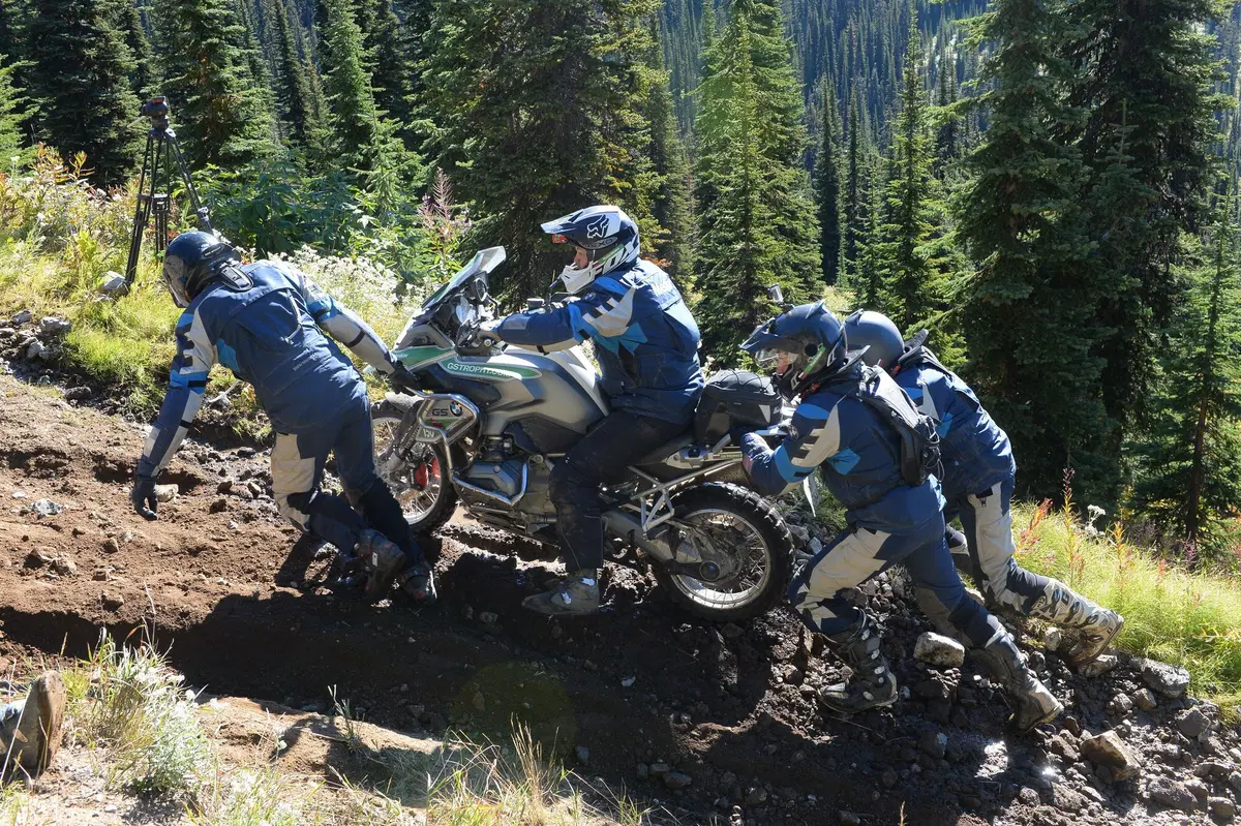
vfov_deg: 35.0
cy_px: 413
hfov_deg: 50.7
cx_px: 620
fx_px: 1309
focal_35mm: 38
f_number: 10
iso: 1000
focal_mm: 38
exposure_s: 1/400
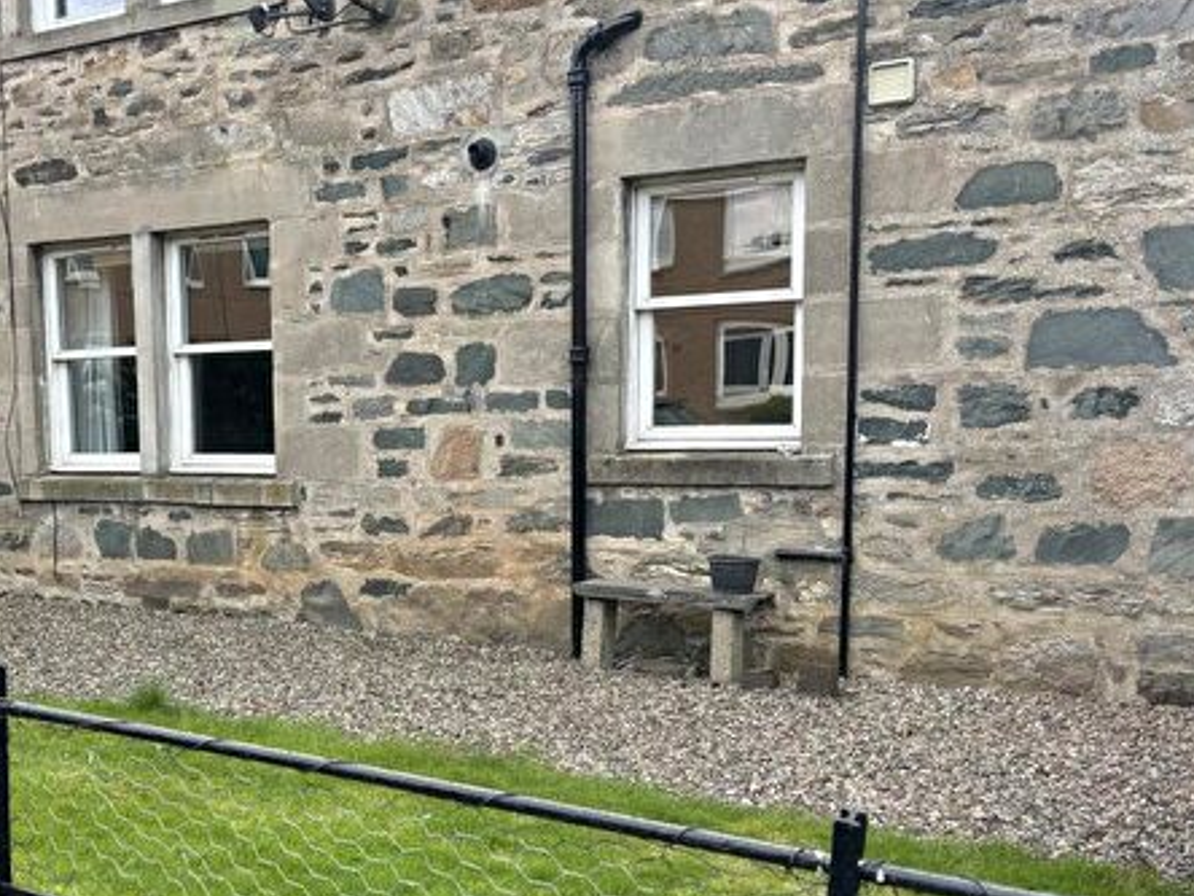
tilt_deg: -6.1
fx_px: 1414
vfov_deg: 34.9
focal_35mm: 41
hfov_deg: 44.6
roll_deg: +0.9
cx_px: 336
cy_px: 574
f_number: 1.6
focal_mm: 5.96
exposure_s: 1/387
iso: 50
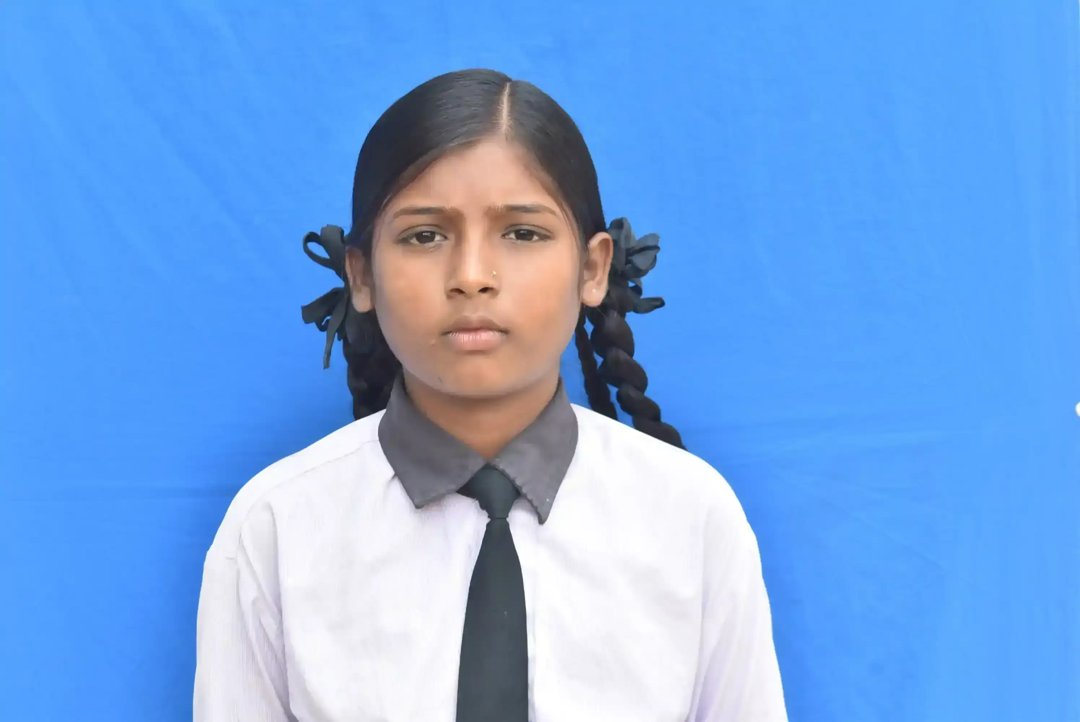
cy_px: 361
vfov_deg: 17.5
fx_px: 2342
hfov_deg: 26.0
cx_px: 540
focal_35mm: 78
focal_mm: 52
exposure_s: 1/60
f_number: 8
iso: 500
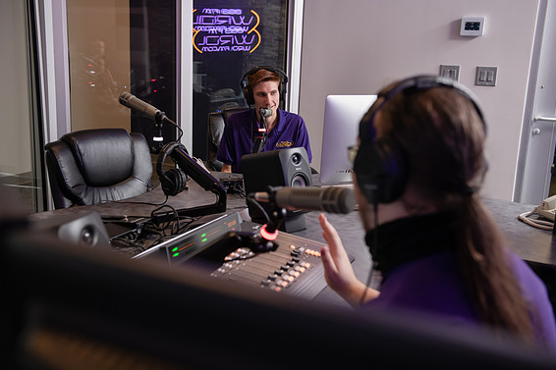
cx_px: 273
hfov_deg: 47.4
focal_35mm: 41
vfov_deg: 32.6
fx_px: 633
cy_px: 182
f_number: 3.5
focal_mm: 40
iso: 800
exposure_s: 1/100
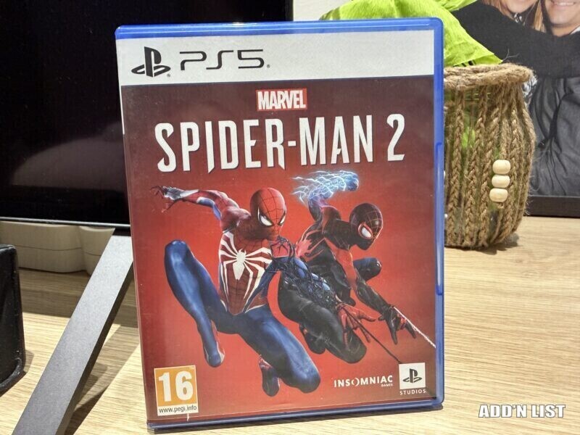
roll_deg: +1.6
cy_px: 218
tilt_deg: -18.6
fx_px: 402
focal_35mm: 24
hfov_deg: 71.6
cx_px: 290
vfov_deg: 56.8
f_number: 2.2
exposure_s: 1/50
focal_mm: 2.22
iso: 400
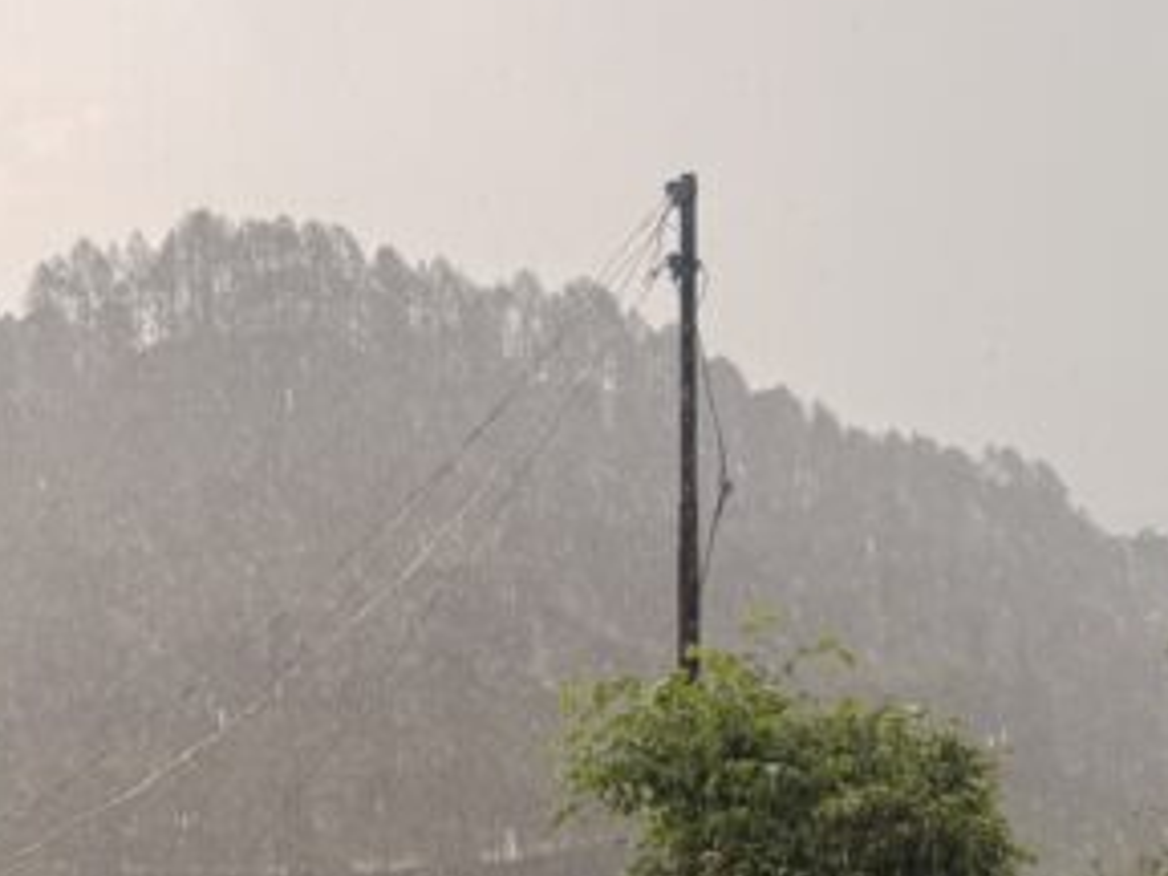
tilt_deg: -4.7
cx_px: 41
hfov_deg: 28.6
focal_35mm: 64
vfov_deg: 22.6
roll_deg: +2.1
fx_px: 2159
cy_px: 714
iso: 80
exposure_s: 1/598
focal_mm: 6.76
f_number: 1.78
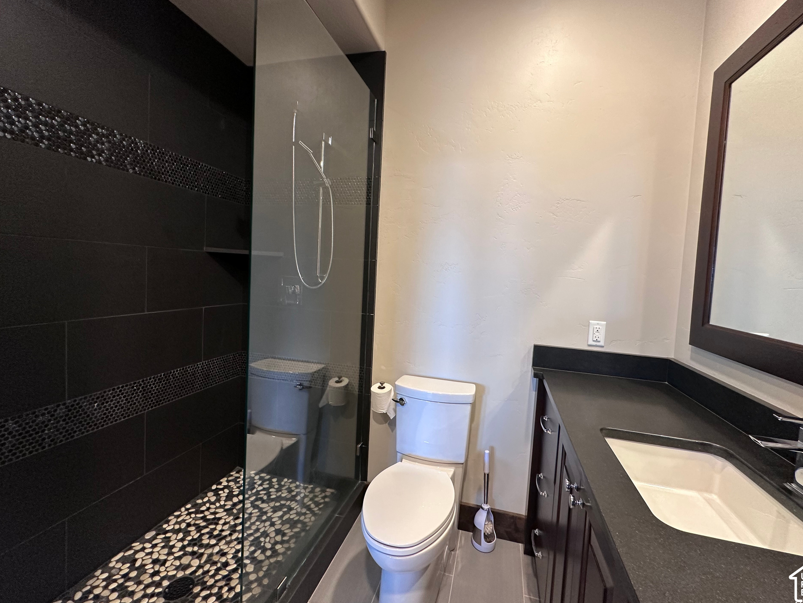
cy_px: 289
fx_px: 348
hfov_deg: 98.1
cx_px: 414
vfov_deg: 81.7
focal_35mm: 15
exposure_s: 1/60
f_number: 2.2
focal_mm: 2.22
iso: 250
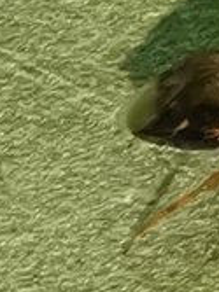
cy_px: 128
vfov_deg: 6.4
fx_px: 2627
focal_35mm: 311
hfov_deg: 4.7
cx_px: 298
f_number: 2.2
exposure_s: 1/104
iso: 50
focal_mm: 2.26
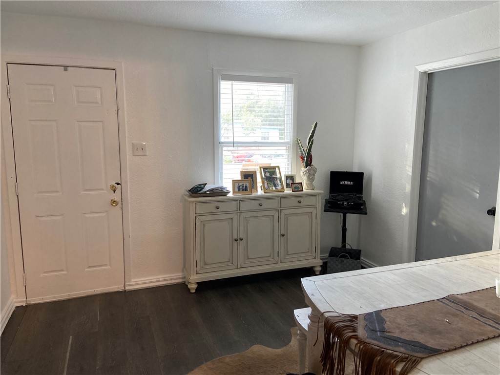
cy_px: 188
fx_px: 376
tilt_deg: -7.5
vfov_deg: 53.1
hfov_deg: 67.3
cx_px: 250
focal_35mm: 26
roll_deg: -0.1
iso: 250
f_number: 1.8
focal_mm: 4.25
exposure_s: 1/60
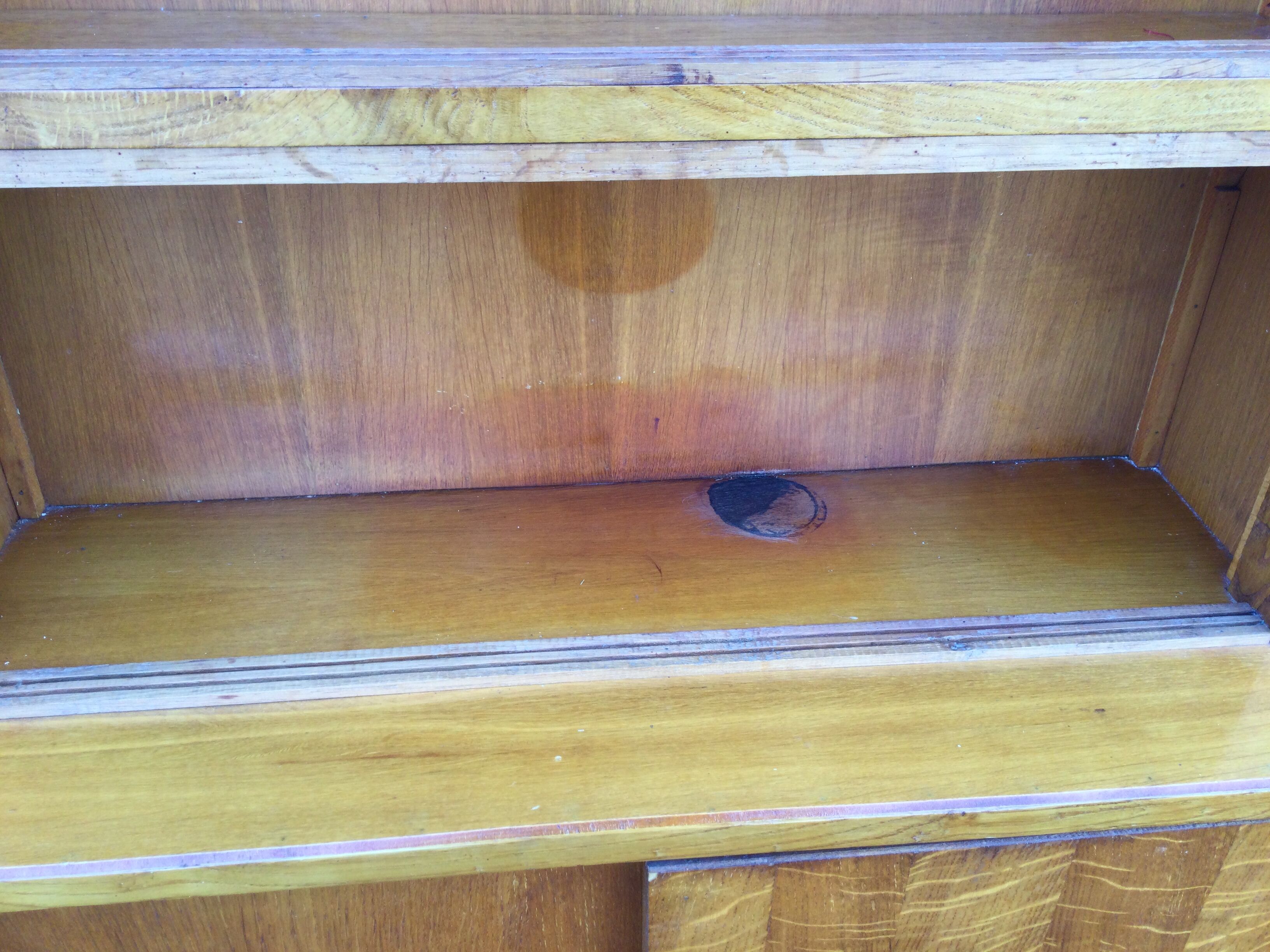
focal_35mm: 31
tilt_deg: -35.4
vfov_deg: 45.4
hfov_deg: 58.4
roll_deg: -3.3
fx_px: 1137
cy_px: 476
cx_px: 635
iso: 25
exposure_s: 1/50
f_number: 2.4
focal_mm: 3.3
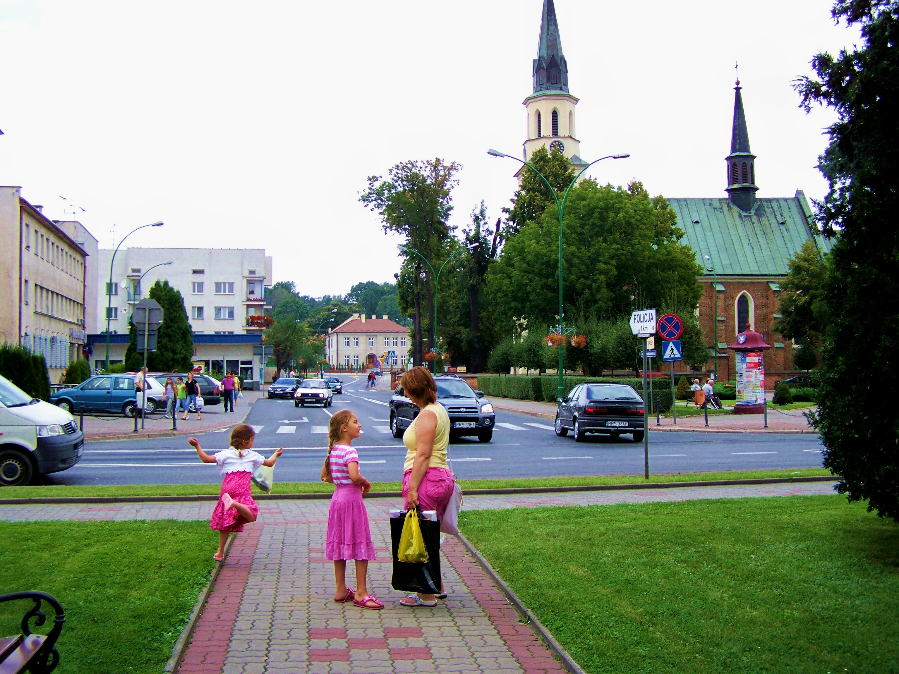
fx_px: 987
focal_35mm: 38
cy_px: 337
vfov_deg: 37.7
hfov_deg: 49.0
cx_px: 450
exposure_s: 1/320
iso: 64
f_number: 2.8
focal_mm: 6.3
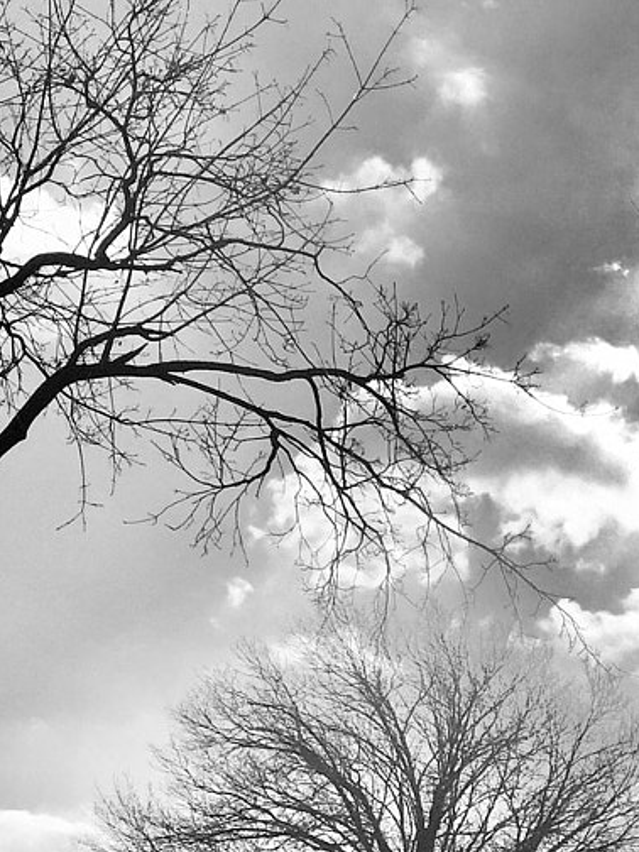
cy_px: 920
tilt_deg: +11.0
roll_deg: +2.6
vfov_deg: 20.4
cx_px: 713
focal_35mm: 92
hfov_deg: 15.6
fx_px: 2264
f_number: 2.2
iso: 40
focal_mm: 4.15
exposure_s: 1/20000
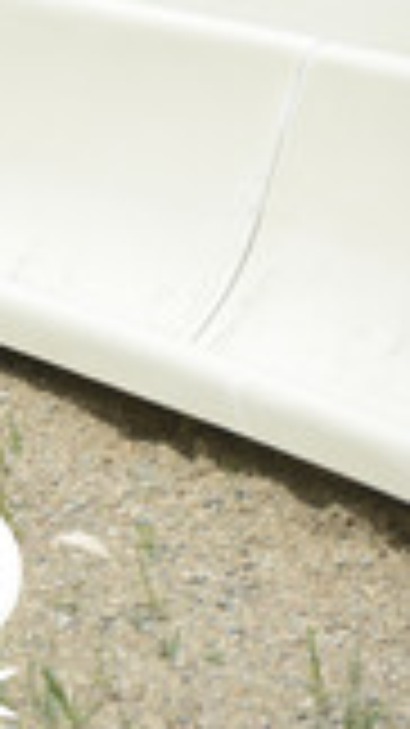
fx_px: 9732
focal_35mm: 503
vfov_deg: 4.3
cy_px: 164
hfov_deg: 2.4
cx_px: -451
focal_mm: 195
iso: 200
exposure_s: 1/640
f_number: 6.3
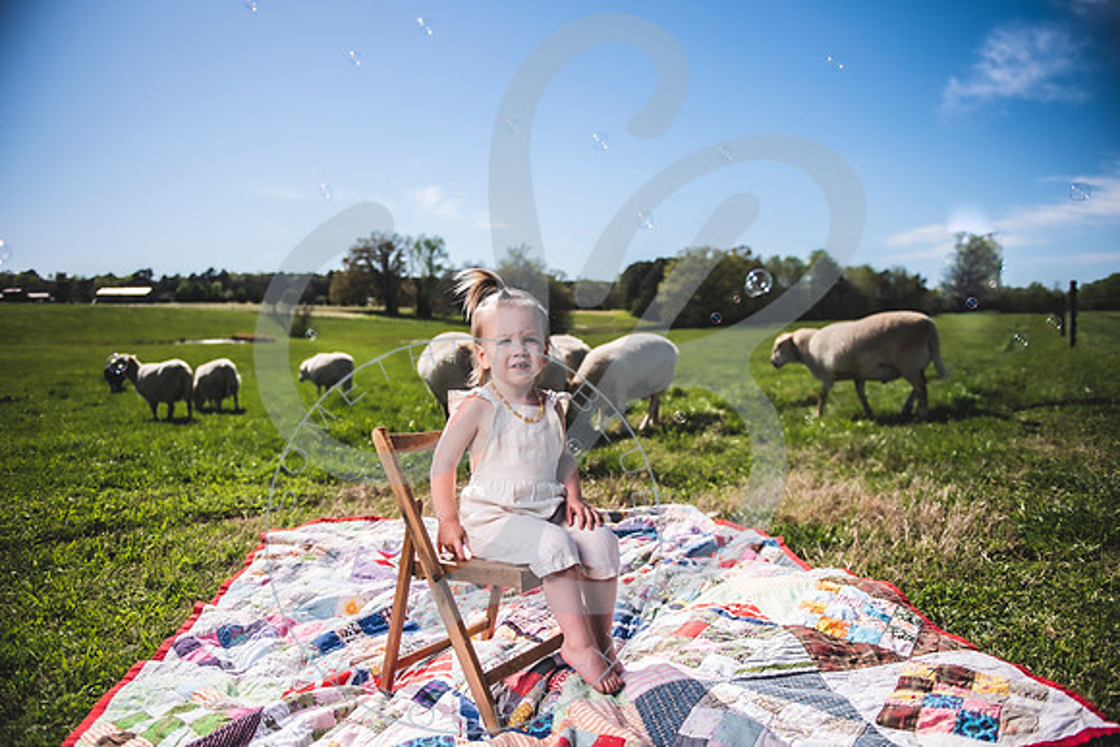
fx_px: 747
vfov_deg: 53.2
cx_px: 560
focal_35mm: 24
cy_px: 374
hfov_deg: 73.7
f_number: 2.8
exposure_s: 1/2500
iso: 100
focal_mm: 24
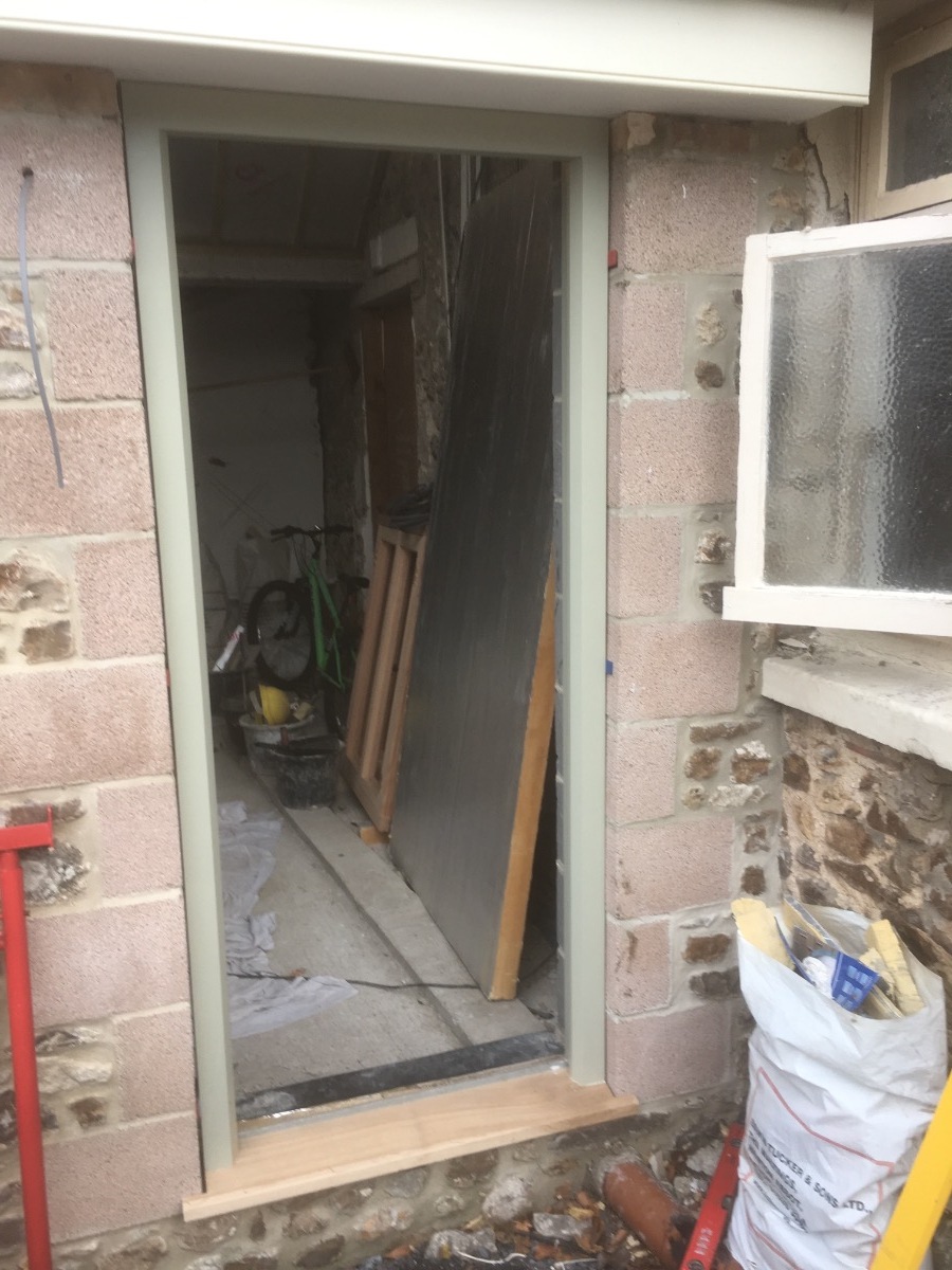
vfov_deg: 61.7
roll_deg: +0.1
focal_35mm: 29
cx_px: 476
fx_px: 1063
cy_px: 635
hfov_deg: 48.2
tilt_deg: -11.8
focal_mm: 4.15
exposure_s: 1/50
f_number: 2.2
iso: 25
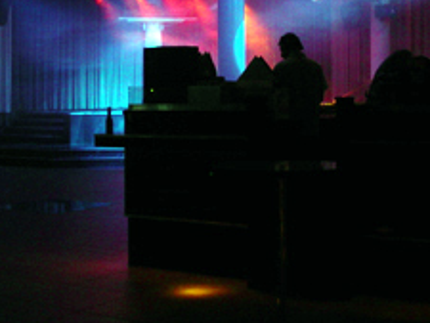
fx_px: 845
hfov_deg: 28.5
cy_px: 67
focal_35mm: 68
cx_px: 177
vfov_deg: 21.4
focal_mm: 7.8
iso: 200
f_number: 2.8
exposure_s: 1/8
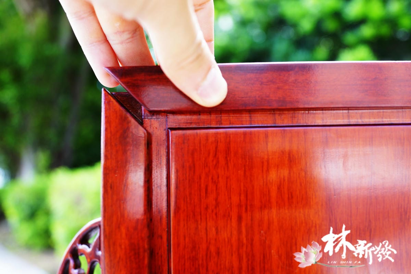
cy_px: 137
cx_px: 206
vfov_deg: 37.9
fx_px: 400
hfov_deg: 54.4
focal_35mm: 35
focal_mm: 35
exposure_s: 1/80
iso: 200
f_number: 4.5
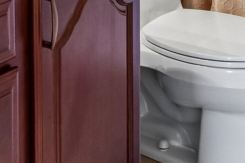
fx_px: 660
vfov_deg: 11.7
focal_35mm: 97
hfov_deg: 21.0
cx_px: 117
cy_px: -218
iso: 400
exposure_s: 1/15
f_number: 8
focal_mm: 10
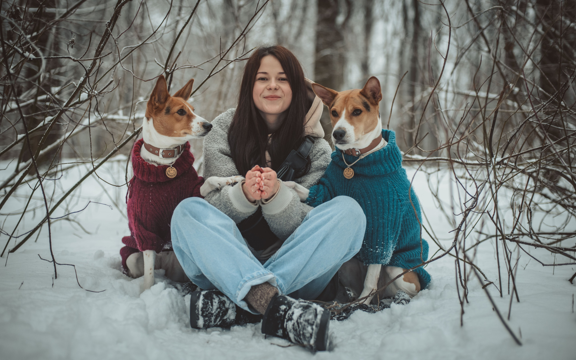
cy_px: 171
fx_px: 816
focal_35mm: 52
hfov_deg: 38.9
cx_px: 287
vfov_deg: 24.9
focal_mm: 50
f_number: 2.5
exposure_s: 1/1000
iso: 400
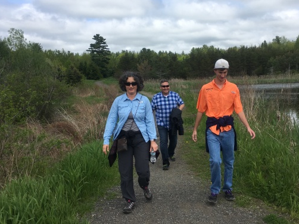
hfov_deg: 50.1
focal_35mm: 37
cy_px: 110
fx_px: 319
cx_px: 164
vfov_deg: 38.6
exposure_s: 1/2198
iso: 25
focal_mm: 4.15
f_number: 2.2
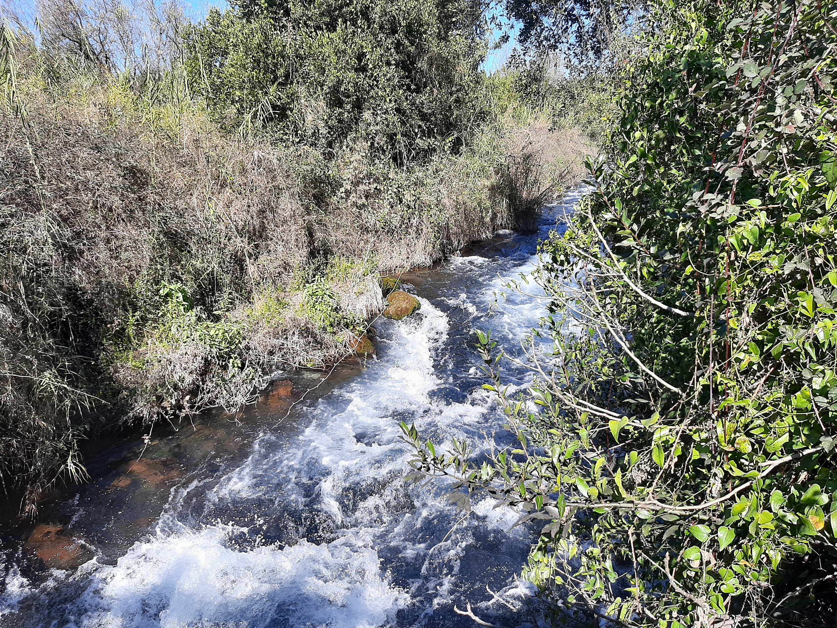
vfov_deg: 51.4
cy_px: 314
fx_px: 653
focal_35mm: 27
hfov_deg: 65.3
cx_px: 418
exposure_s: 1/1271
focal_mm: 3.93
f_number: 1.7
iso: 40
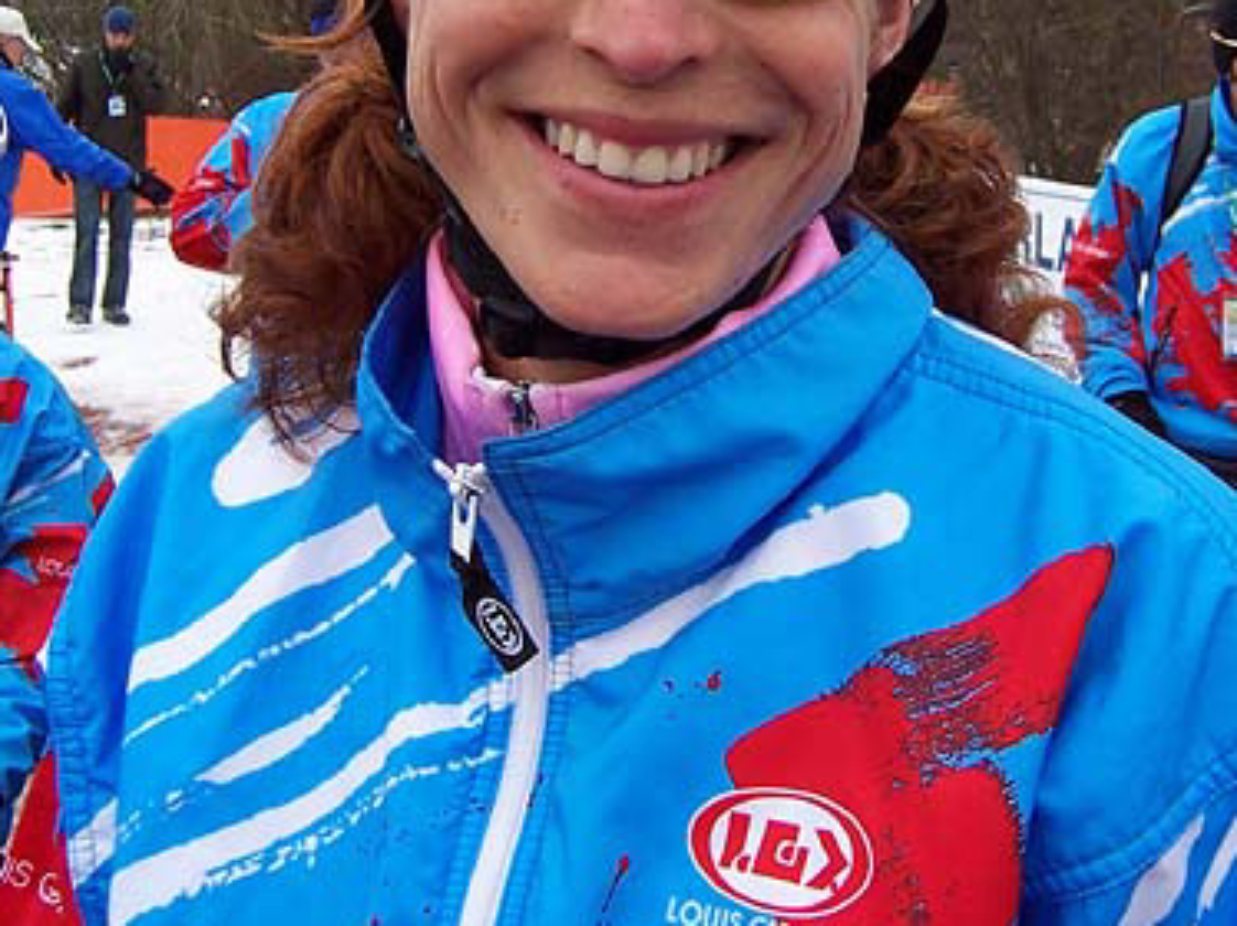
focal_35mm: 53
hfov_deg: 36.1
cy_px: 202
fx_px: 1893
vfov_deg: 27.0
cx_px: 721
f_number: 3.4
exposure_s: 1/90
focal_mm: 5.5
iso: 80
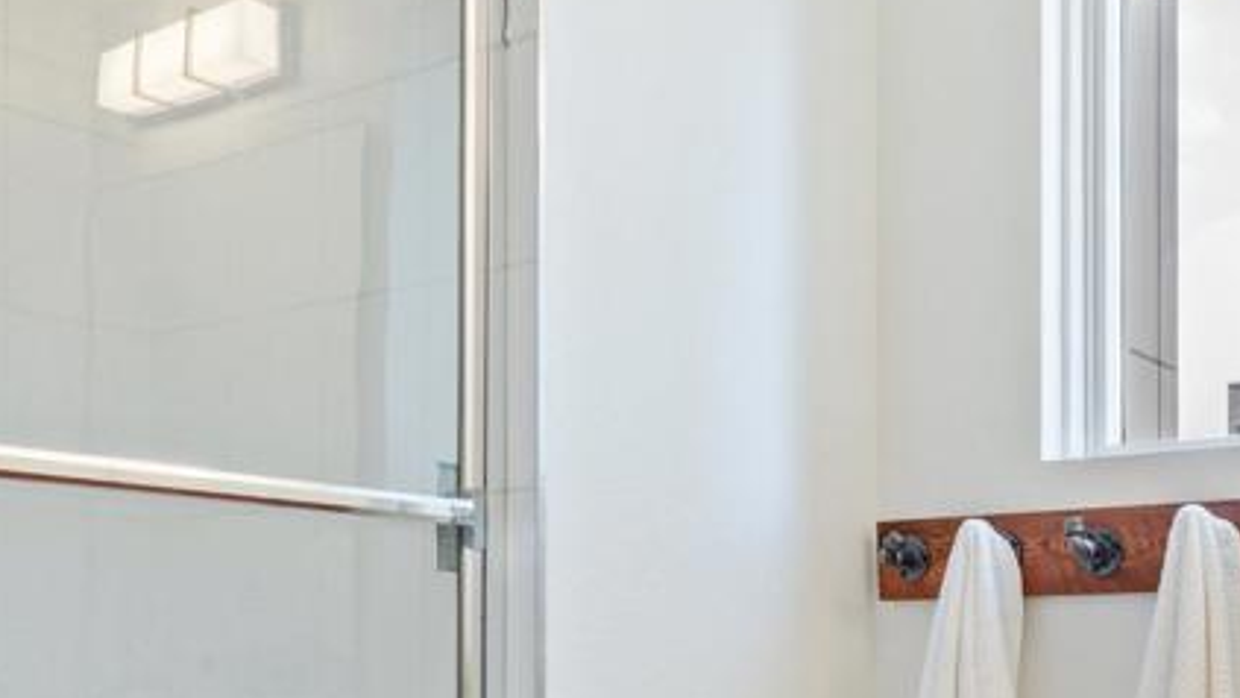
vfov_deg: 29.4
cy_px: 677
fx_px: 1250
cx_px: 1299
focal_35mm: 38
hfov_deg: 43.4
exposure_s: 1/3
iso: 100
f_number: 8
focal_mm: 10
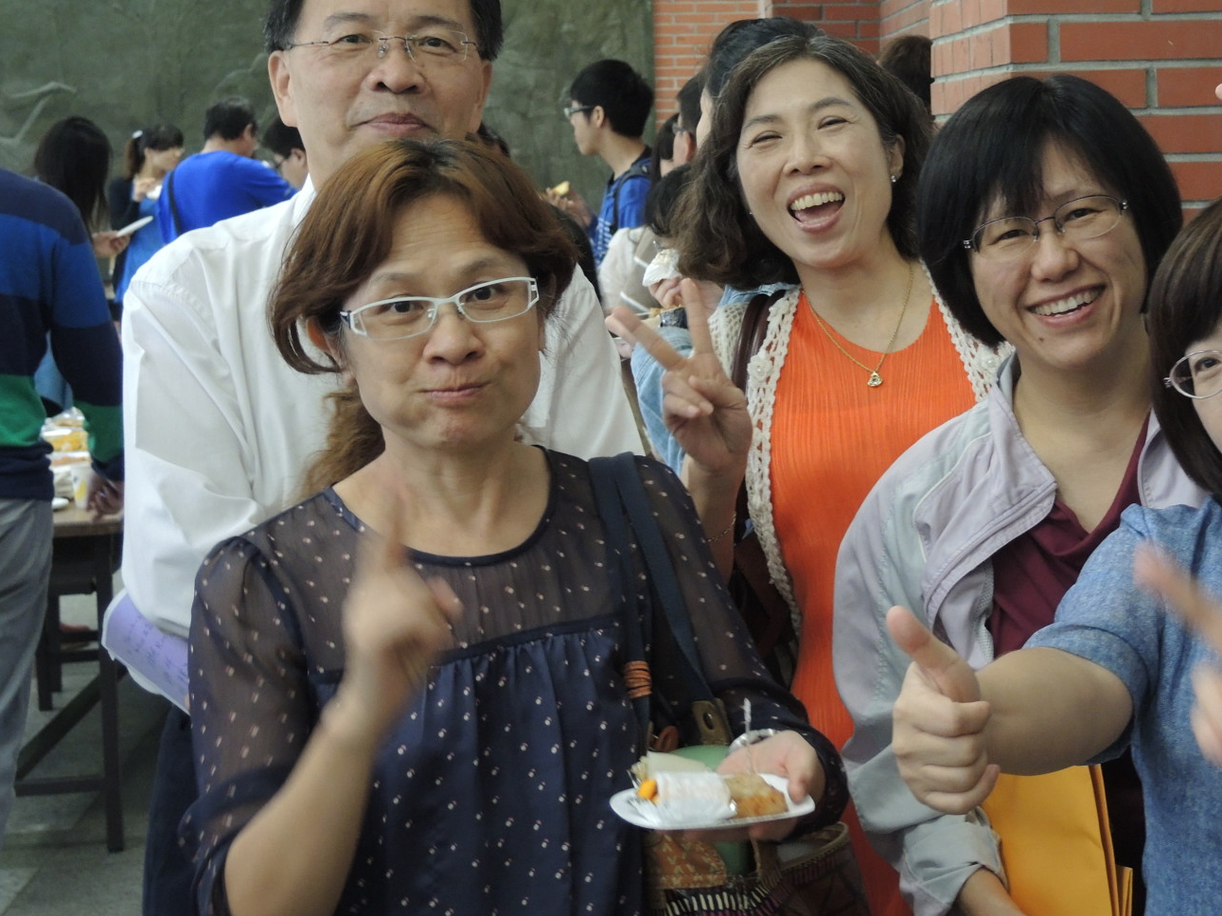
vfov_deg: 20.1
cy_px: 280
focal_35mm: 73
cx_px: 941
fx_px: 2577
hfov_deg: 26.3
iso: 400
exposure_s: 1/50
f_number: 2.5
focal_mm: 9.9
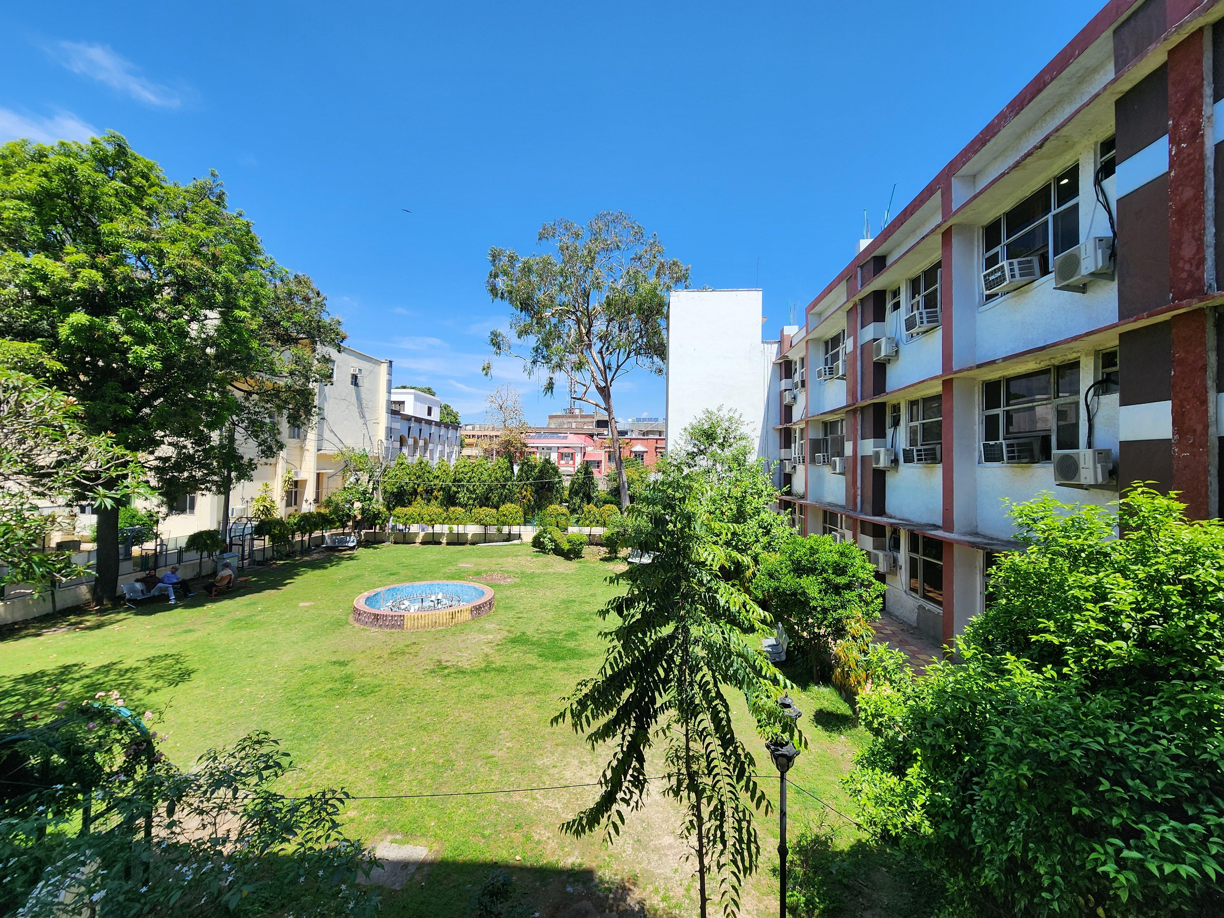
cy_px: 459
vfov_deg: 89.9
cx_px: 612
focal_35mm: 13
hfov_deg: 106.2
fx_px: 460
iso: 50
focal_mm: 2.2
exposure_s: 1/1571
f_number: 2.2
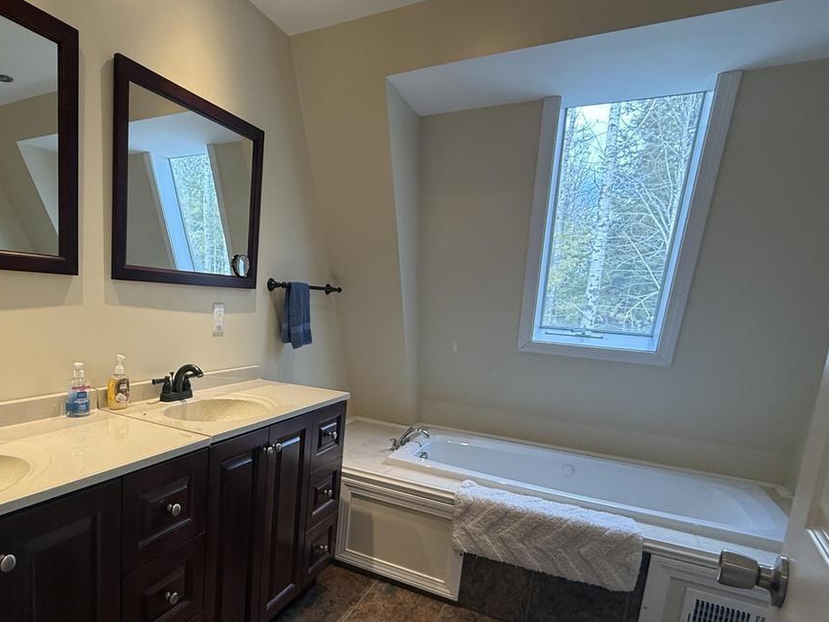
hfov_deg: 73.4
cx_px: 258
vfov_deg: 60.4
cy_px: 384
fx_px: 527
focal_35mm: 22
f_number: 2.2
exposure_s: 1/120
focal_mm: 2.22
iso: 200
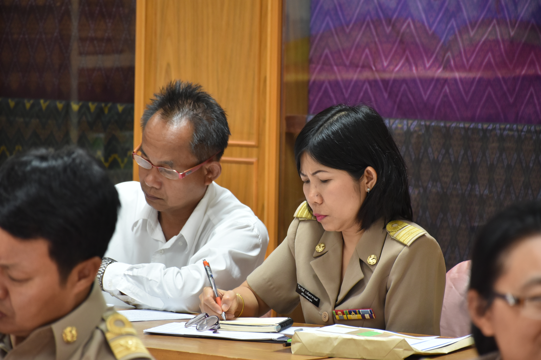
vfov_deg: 6.5
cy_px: 180
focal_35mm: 210
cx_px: 270
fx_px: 3156
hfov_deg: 9.8
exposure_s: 1/20
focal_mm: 140
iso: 800
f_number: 5.6
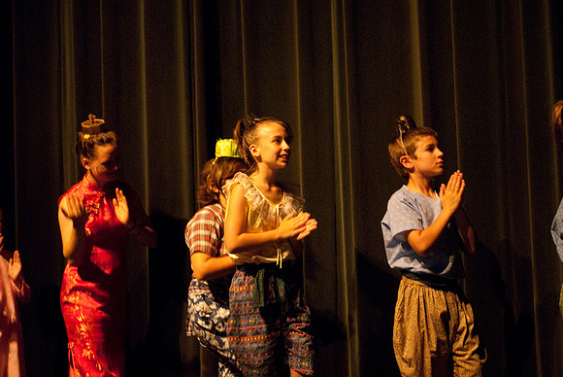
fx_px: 1879
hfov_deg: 17.0
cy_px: 188
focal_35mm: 120
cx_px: 282
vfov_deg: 11.4
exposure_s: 1/50
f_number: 2.8
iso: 1000
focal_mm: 80
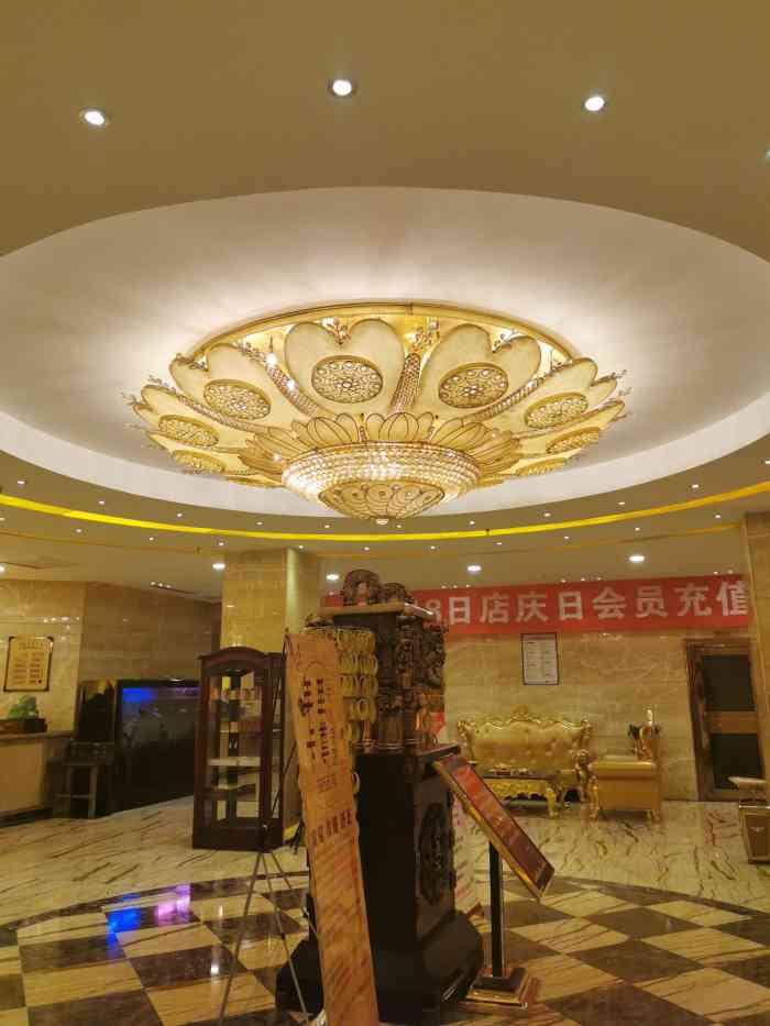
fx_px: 801
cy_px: 513
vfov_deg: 65.3
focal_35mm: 27
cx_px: 385
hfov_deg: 51.4
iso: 200
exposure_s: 1/100
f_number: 1.6
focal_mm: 5.56
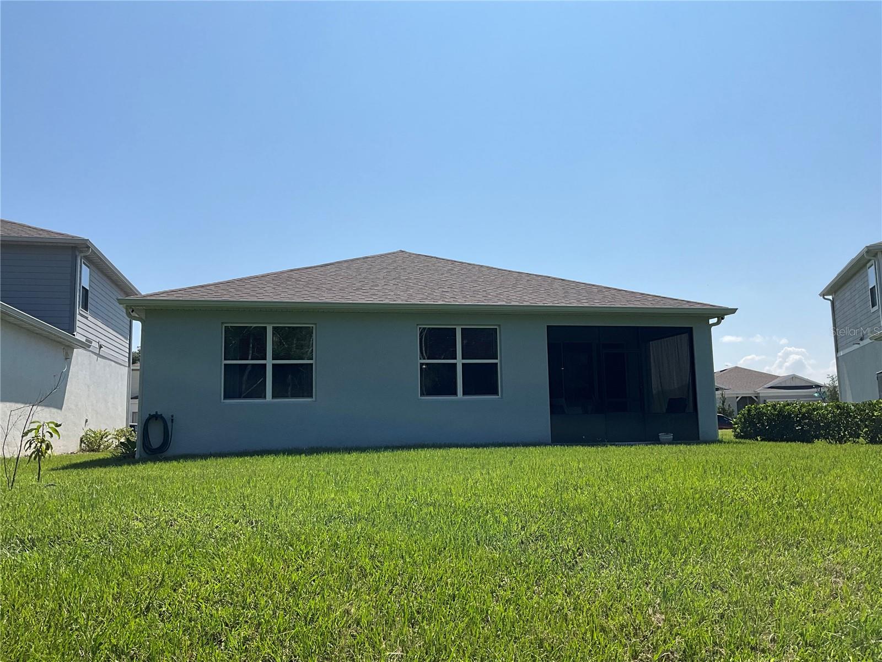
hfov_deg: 61.7
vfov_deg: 48.2
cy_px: 331
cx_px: 441
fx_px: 739
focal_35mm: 29
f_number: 1.8
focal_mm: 3
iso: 25
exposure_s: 1/2801
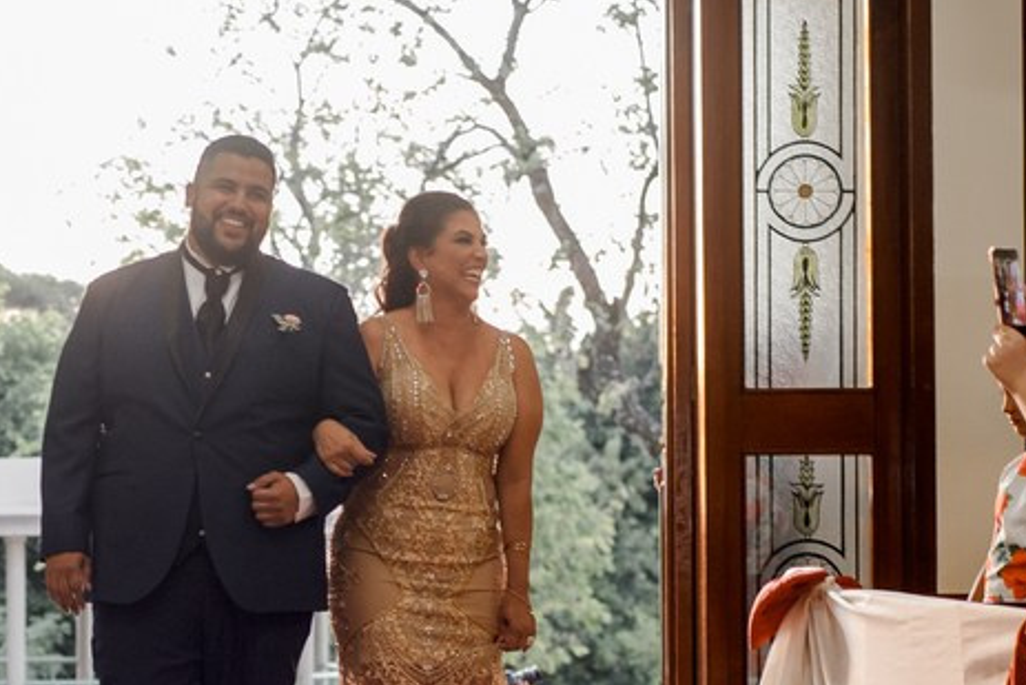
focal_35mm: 131
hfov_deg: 15.5
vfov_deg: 10.5
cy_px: 478
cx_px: 171
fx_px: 3734
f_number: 2.8
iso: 1000
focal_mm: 50
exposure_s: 1/160
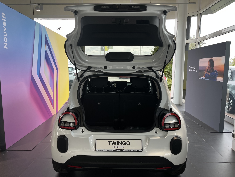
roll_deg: -0.1
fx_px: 177
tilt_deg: -7.8
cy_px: 88
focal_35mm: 26
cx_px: 118
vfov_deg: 53.1
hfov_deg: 67.3
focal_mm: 5.1
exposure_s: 1/100
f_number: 1.6
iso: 40
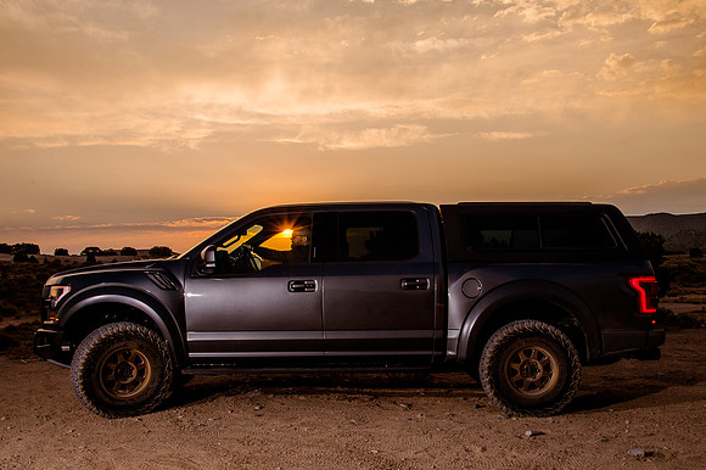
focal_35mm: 41
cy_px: 266
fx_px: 803
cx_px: 356
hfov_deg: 47.5
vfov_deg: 32.6
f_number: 18
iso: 200
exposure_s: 1/100
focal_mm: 35
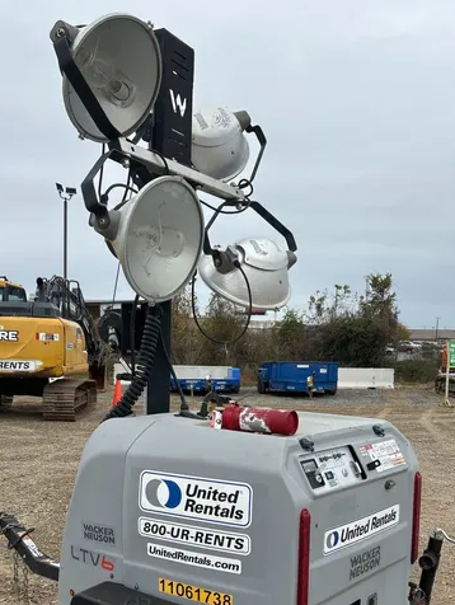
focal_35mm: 40
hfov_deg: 36.0
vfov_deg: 45.2
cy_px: 451
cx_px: 211
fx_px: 700
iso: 50
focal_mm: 5.96
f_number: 1.6
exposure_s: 1/1220
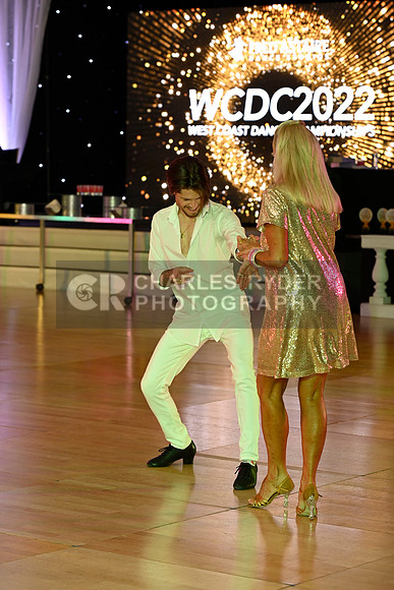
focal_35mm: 110
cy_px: 295
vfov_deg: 18.6
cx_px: 197
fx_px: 1805
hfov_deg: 12.5
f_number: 5
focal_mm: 110
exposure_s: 1/200
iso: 2000
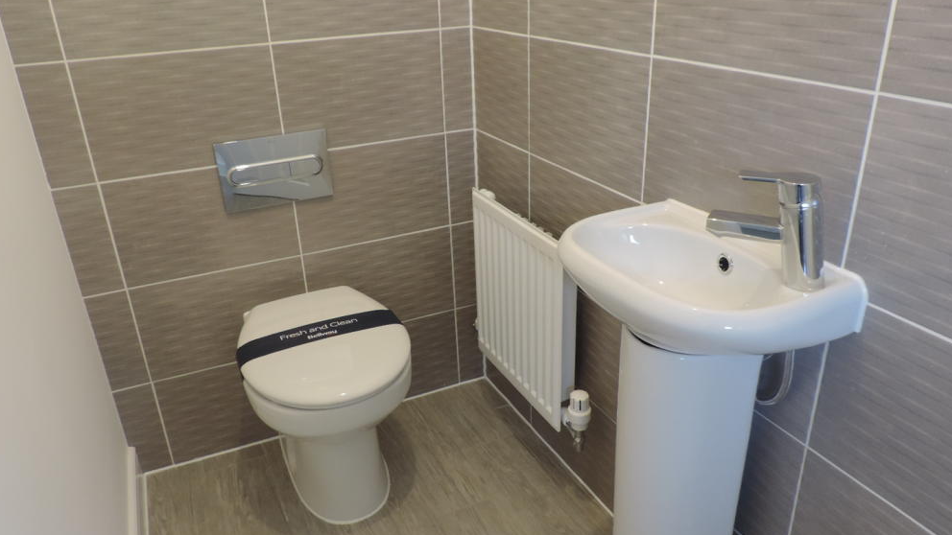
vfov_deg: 42.9
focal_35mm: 27
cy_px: 270
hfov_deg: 69.9
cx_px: 465
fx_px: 682
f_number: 3
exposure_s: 1/30
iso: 220
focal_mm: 4.3
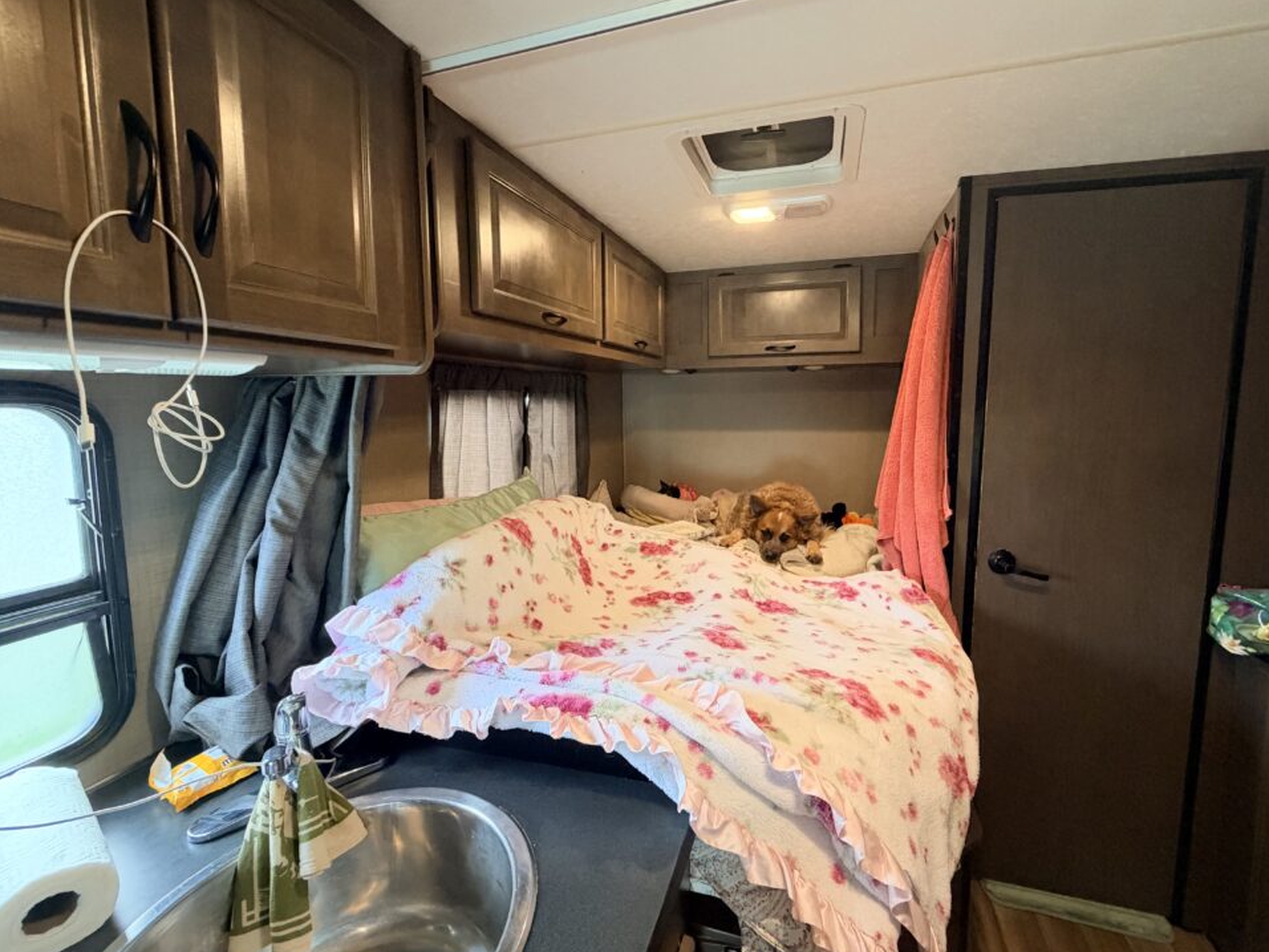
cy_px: 455
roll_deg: +1.0
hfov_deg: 98.0
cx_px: 677
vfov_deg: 81.7
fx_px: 550
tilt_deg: -5.9
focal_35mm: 15
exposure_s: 1/60
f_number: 2.2
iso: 500
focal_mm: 2.22
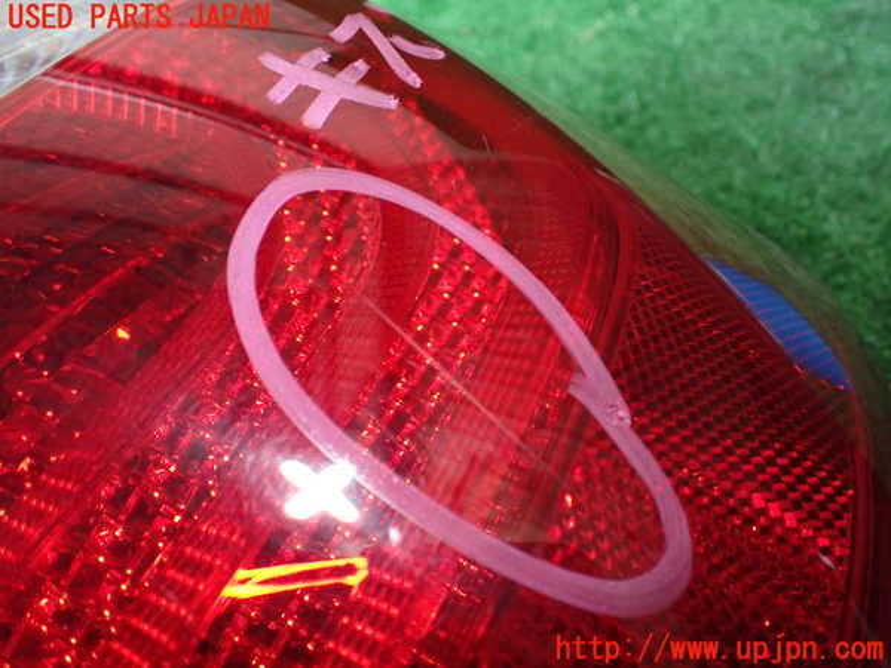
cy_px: 334
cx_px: 446
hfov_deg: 60.0
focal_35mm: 30
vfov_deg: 46.8
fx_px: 772
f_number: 2.3
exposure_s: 1/50
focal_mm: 5.4
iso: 800
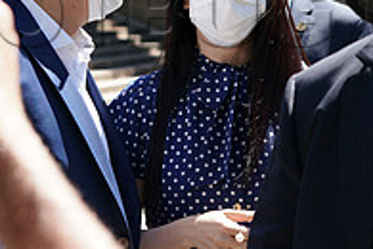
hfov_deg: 13.8
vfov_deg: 9.1
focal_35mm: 149
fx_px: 1544
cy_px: -5
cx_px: 228
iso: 200
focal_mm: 50
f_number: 4
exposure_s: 1/500
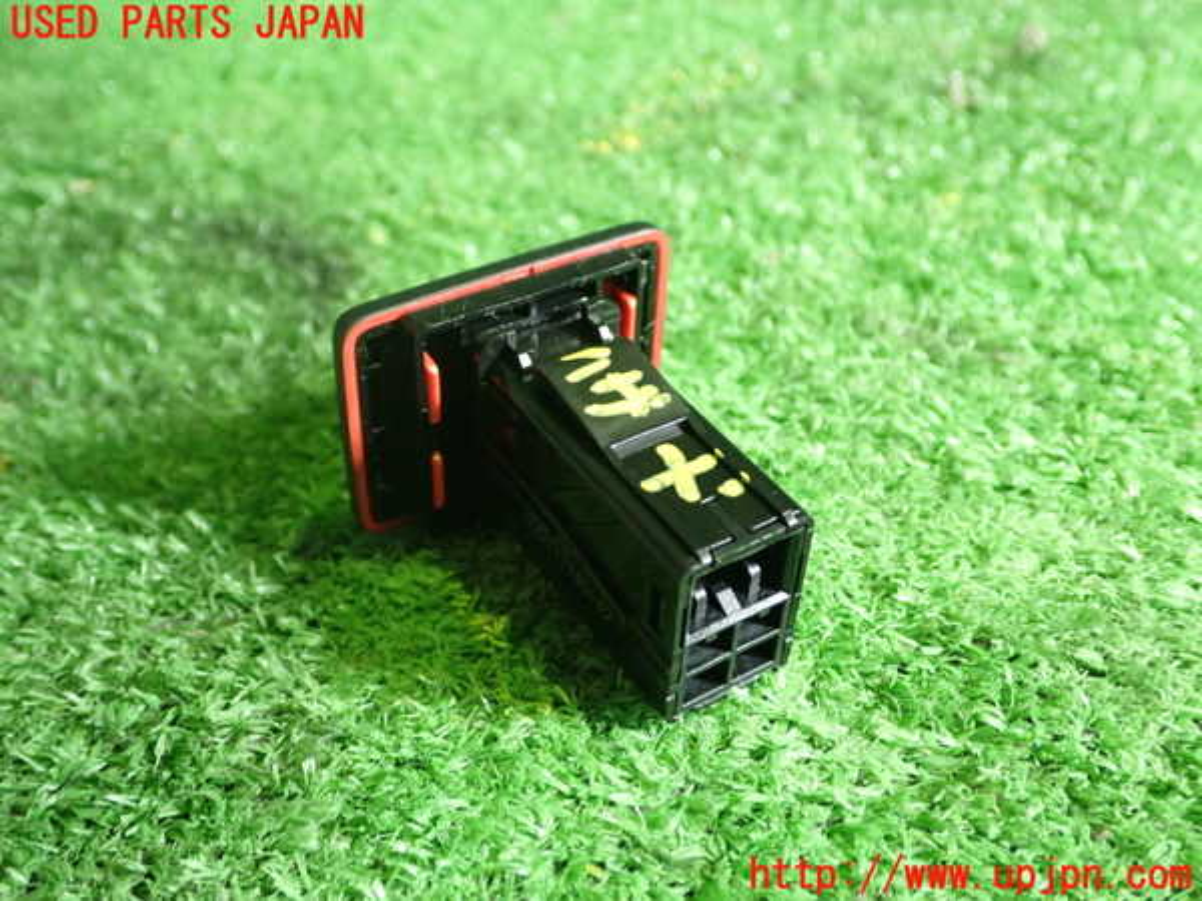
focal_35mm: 38
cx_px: 601
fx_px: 1320
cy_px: 450
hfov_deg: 49.0
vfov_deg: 37.7
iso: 500
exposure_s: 1/40
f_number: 2.7
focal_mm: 6.83
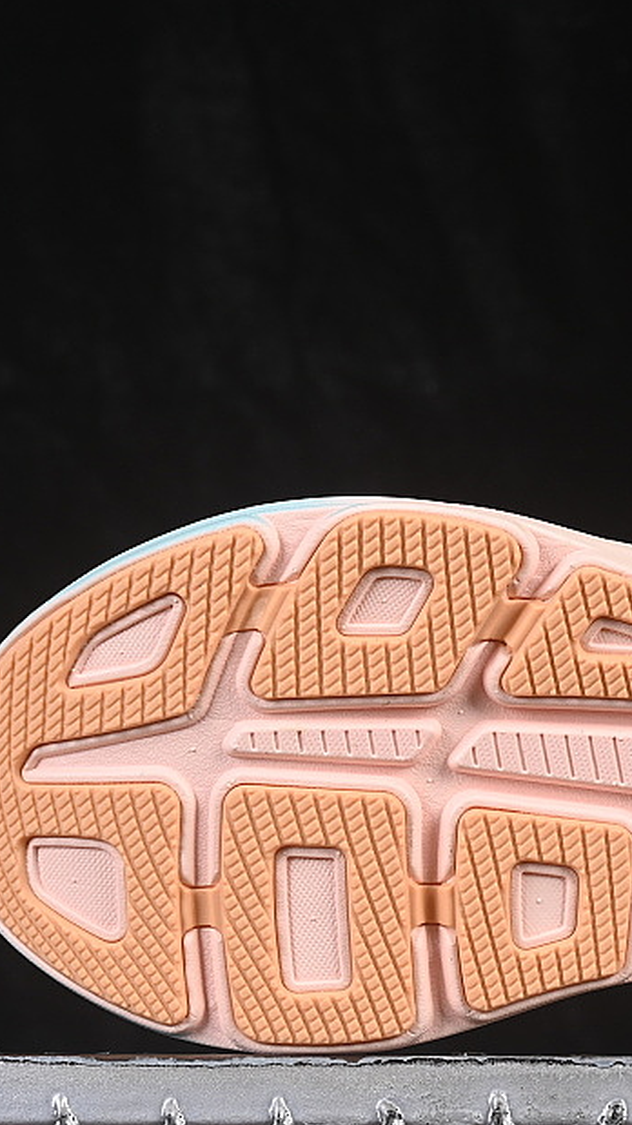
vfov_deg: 15.7
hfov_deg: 8.8
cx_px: 636
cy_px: 647
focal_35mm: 137
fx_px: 4083
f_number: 8
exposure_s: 1/80
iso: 160
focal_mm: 50
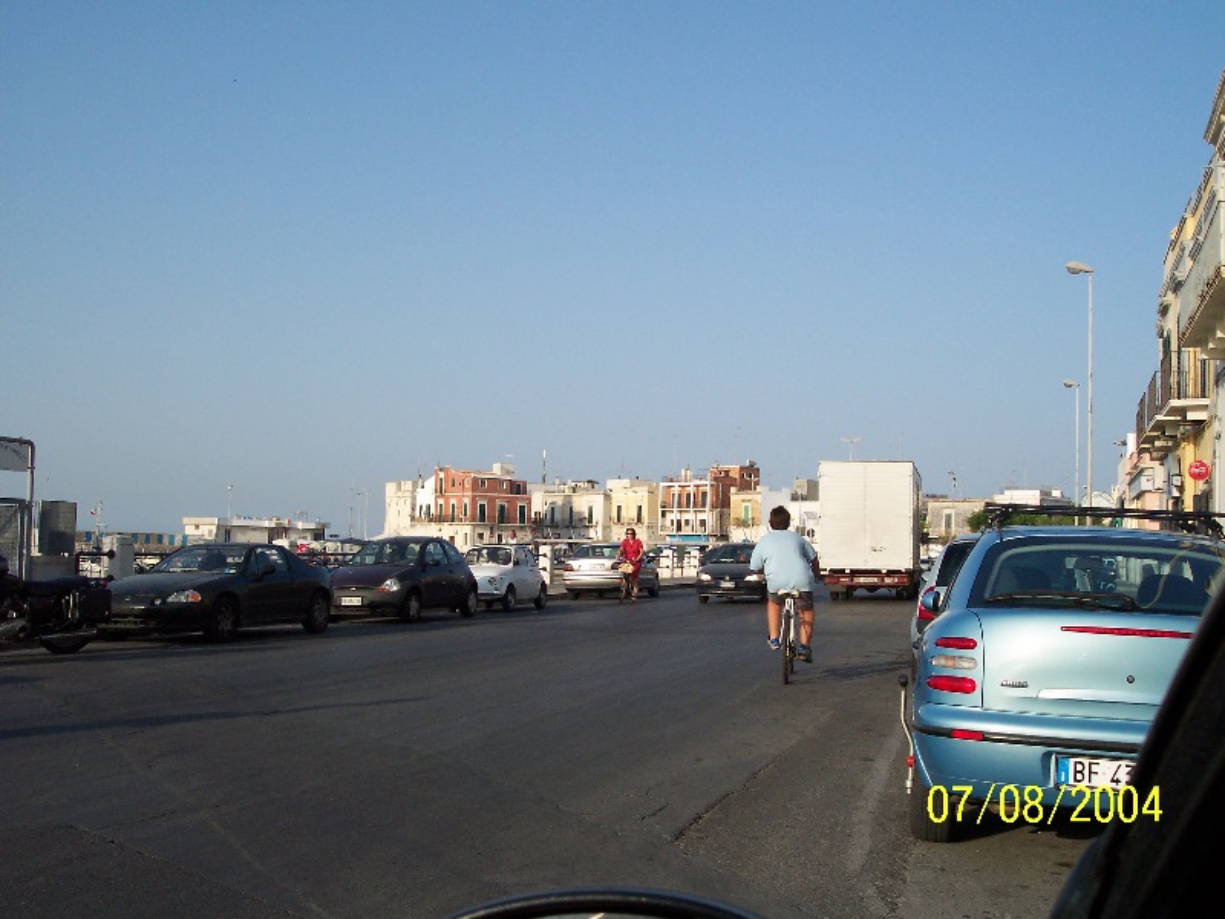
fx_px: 1345
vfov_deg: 37.7
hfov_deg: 49.0
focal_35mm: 38
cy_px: 460
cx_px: 612
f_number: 4.8
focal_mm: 8
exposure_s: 1/700
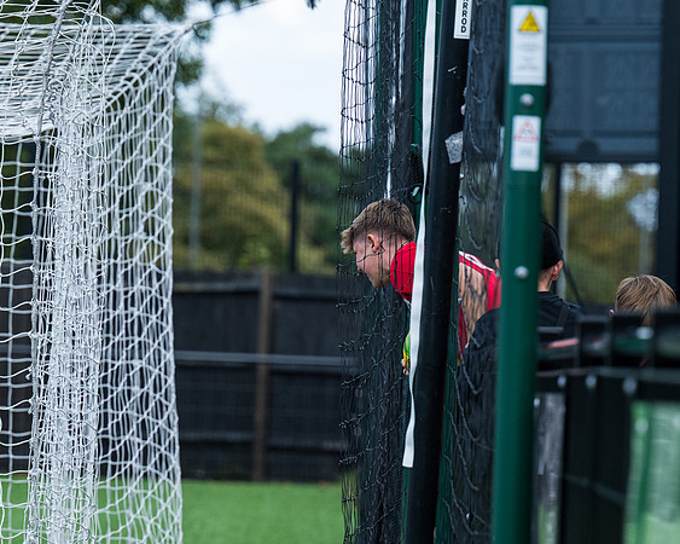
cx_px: 307
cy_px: 272
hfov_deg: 6.0
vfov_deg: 4.8
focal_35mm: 321
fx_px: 6460
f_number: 4.5
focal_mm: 190
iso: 800
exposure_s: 1/1600
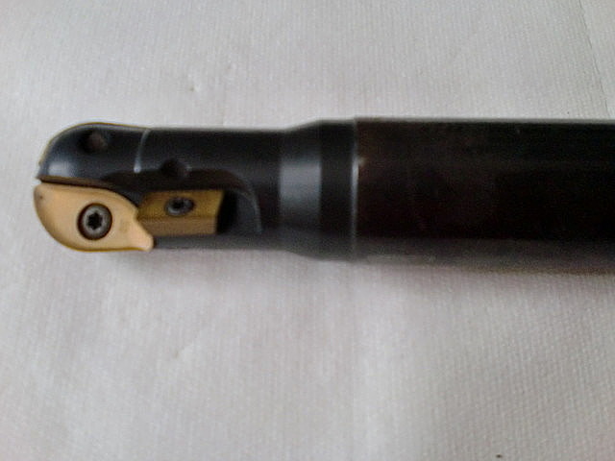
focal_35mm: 35
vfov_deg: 40.7
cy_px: 230
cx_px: 308
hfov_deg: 52.6
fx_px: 622
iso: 250
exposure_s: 1/60
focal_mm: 6.3
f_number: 3.1
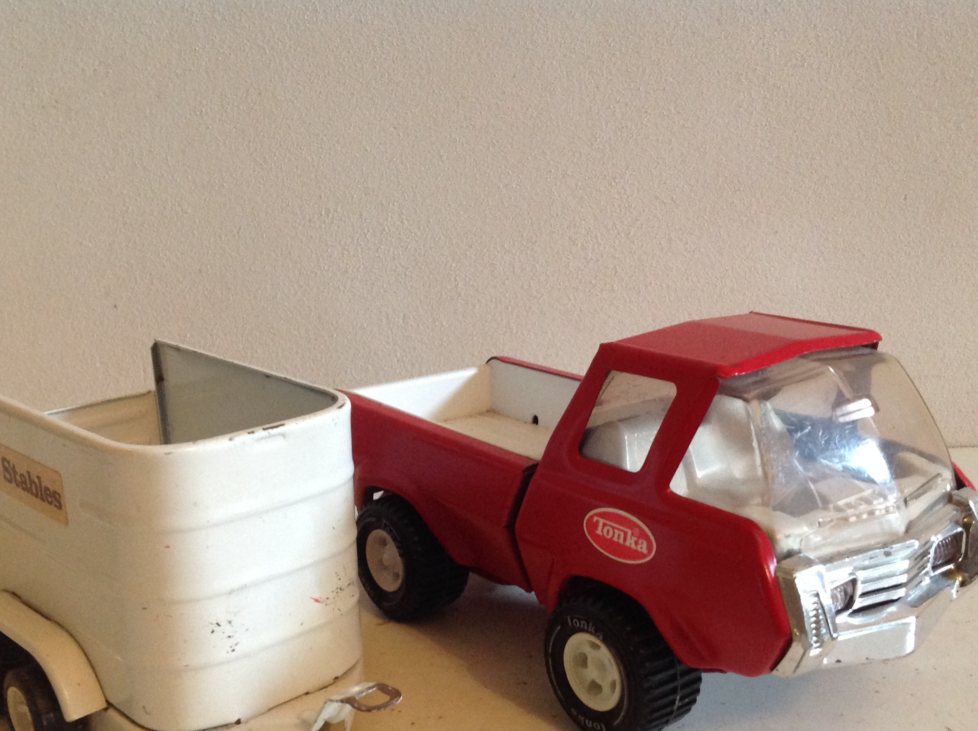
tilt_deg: -16.3
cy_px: 452
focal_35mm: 44
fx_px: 1241
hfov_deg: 43.0
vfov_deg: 32.7
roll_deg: +1.2
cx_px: 446
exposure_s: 1/15
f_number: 2.4
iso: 250
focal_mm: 4.28
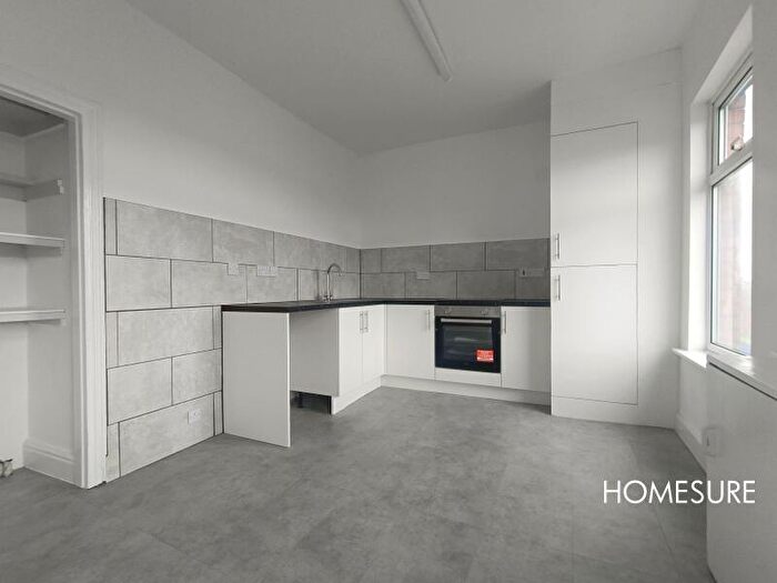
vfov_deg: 78.1
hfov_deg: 94.5
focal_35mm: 16
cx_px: 388
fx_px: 359
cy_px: 292
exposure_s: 1/100
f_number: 2.2
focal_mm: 2.78
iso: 100
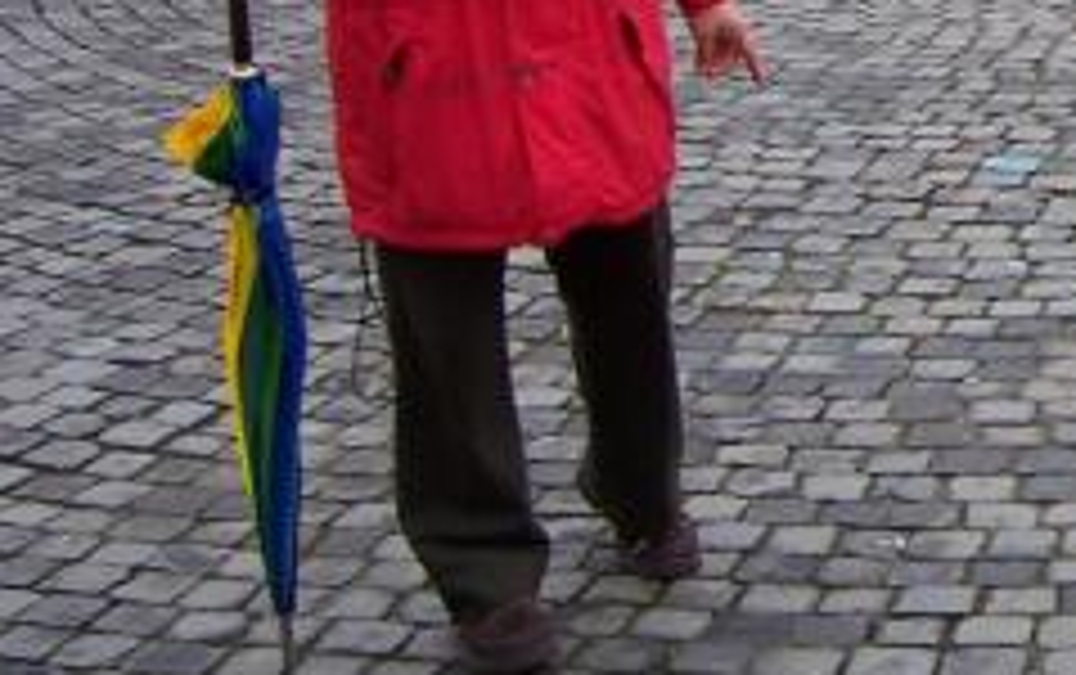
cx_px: 1216
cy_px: -297
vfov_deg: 12.3
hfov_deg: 19.4
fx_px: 2995
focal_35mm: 102
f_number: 3
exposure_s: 1/125
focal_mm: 6
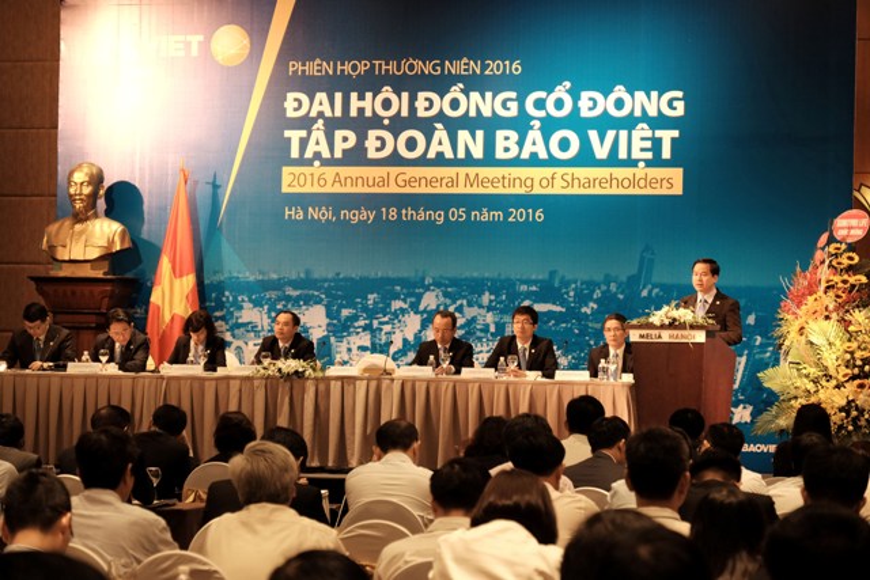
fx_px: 2852
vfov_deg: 11.6
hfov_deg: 17.3
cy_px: 290
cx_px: 435
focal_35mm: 118
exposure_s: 1/25
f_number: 5.3
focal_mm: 78.7
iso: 1600
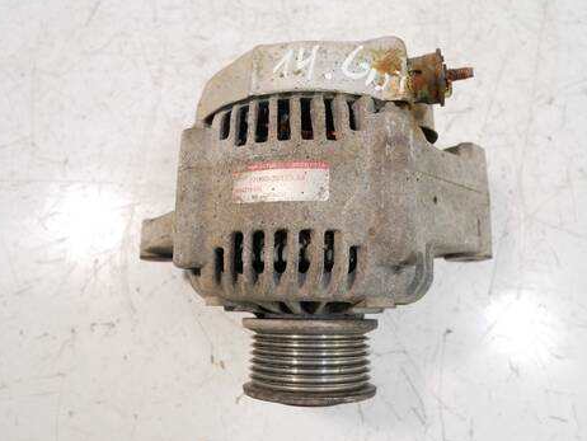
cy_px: 217
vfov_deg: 51.4
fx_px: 458
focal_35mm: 27
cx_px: 294
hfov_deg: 65.3
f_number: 3.5
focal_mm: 13
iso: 1600
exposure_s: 1/125
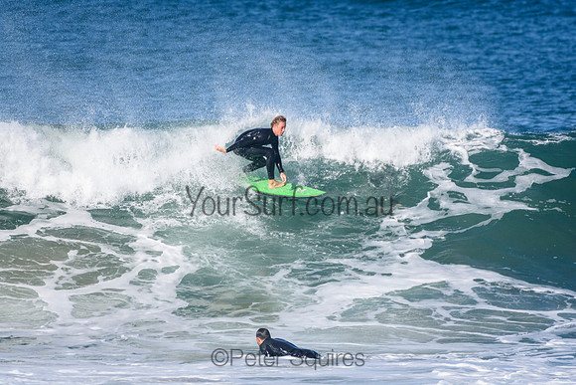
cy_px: 192
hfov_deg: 2.7
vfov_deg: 1.8
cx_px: 288
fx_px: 12004
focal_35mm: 750
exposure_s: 1/4000
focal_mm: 500
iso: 640
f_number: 5.6
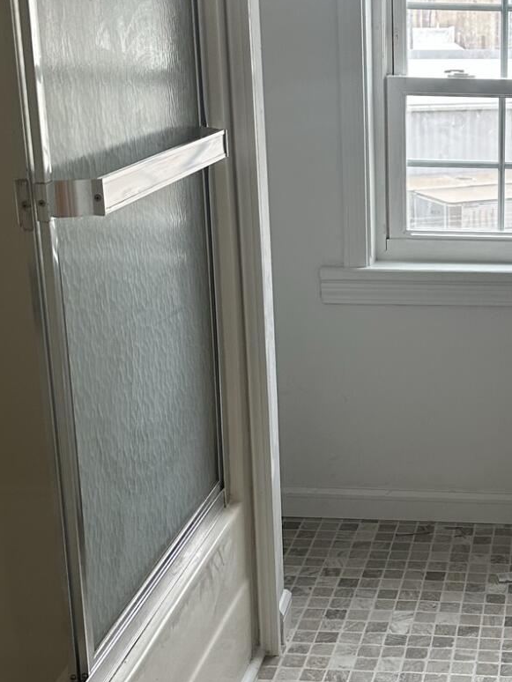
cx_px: 503
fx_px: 1222
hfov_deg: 22.8
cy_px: 382
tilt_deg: -17.0
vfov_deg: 31.2
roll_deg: -2.2
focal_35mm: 62
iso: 200
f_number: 1.78
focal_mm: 6.86
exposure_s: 1/120
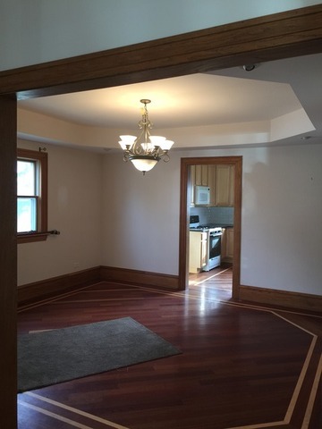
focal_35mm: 29
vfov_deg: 61.7
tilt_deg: -1.4
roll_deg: -0.2
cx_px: 161
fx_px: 360
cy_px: 214
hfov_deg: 48.2
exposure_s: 1/15
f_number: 2.2
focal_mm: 4.15
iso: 32
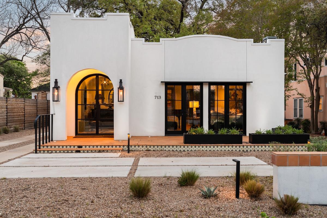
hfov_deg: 54.4
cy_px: 109
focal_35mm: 35
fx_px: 318
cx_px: 164
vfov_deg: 37.9
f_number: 8
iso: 320
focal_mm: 35
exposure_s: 1/5
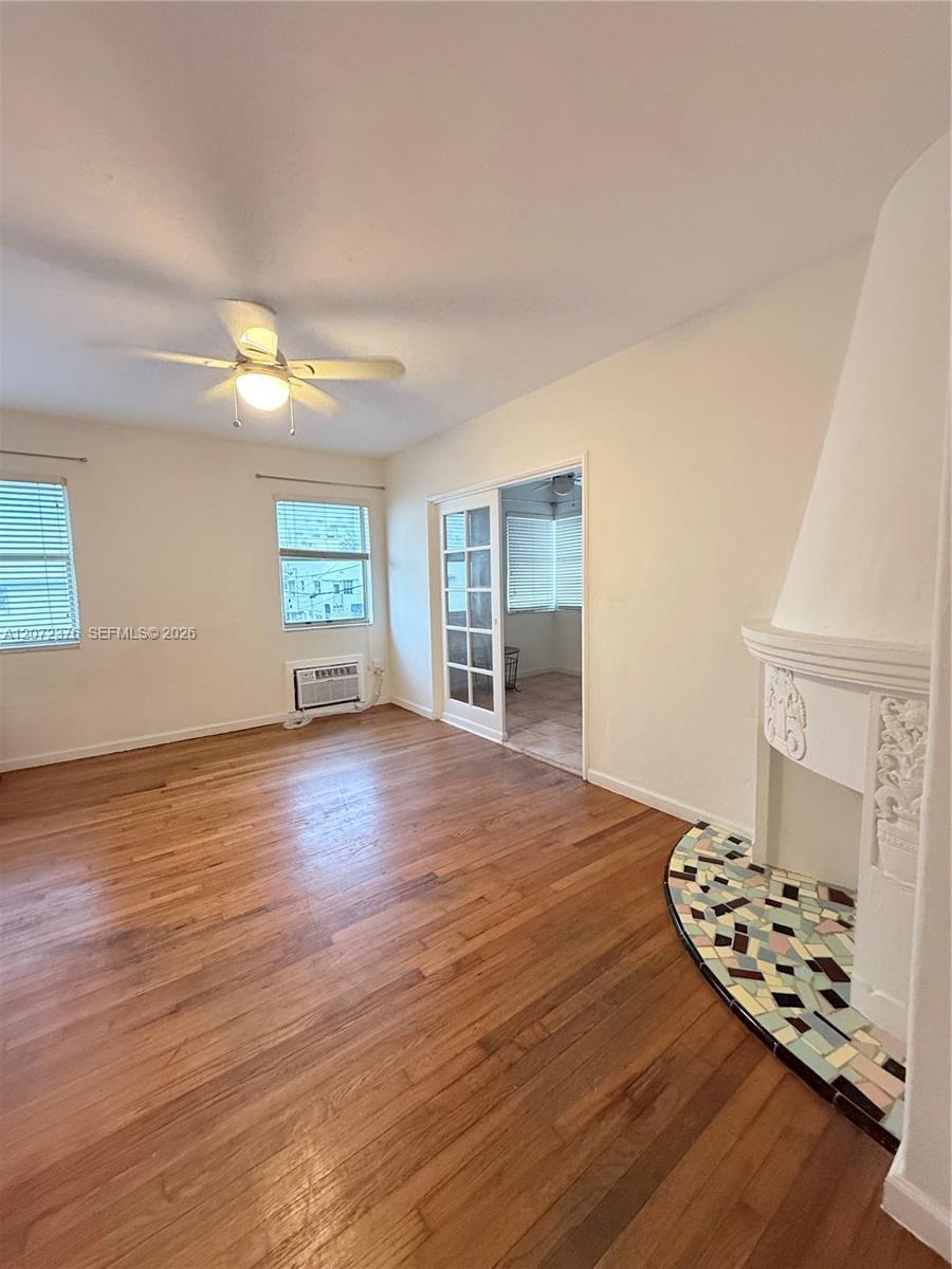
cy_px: 634
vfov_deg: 102.1
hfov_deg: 85.7
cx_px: 476
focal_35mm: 14
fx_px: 513
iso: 500
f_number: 2.2
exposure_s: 1/60
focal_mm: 2.22
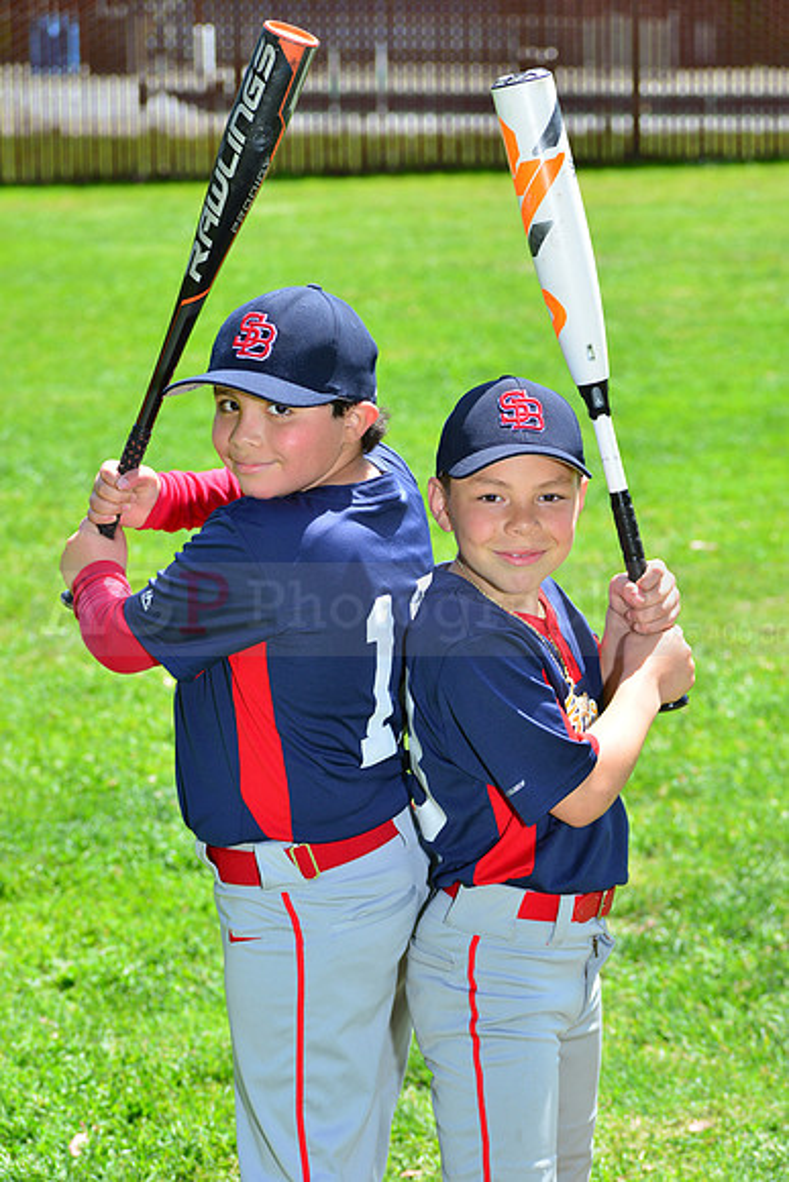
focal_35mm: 110
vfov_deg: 18.6
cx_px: 394
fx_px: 3614
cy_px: 591
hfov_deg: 12.5
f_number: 8
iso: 200
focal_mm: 110
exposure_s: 1/200
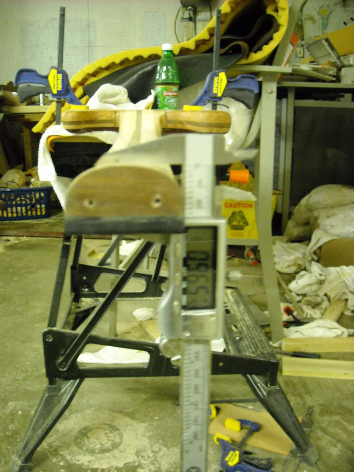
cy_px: 236
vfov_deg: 52.6
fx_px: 477
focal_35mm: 35
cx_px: 177
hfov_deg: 40.7
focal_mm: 5.7
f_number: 2.8
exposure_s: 1/8
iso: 518
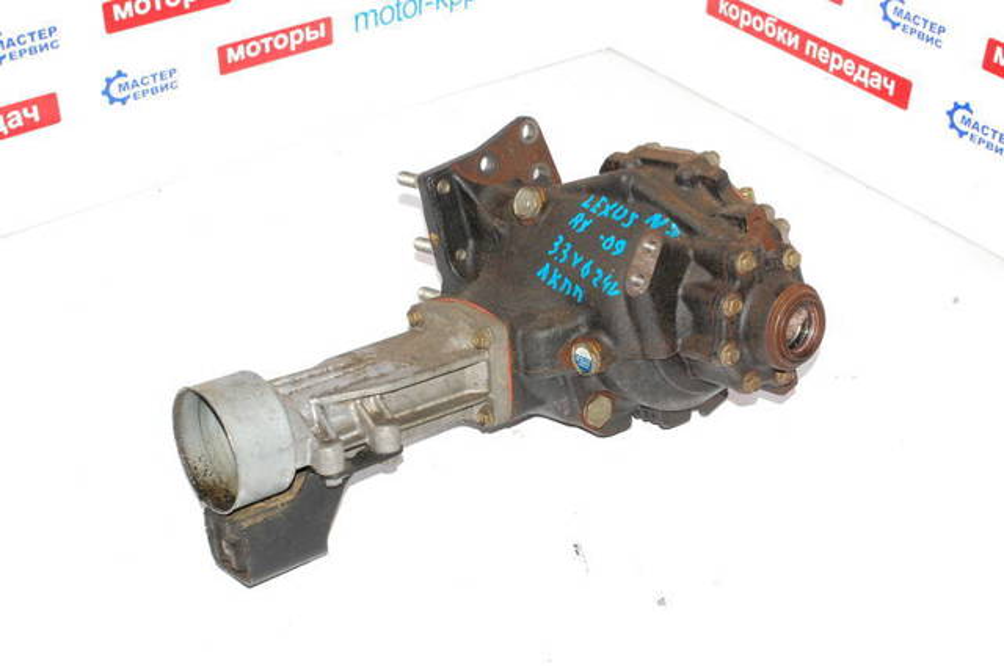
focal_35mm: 51
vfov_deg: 26.4
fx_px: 1421
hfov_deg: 38.9
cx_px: 502
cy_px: 333
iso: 1600
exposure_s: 1/250
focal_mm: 34
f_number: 13
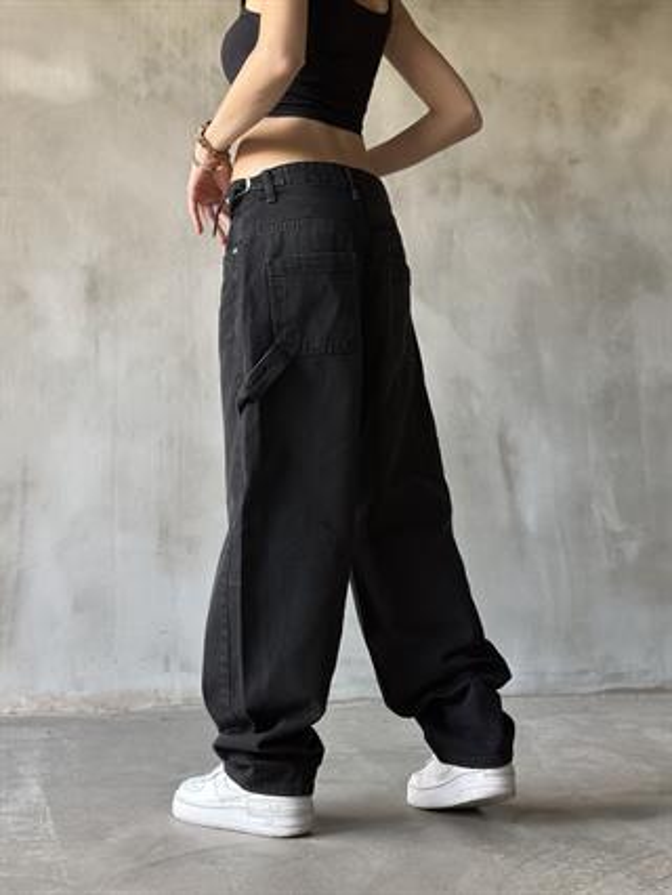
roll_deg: -0.5
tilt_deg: +3.7
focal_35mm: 48
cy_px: 448
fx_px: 1241
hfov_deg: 30.3
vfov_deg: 39.6
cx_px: 336
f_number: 1.78
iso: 320
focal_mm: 6.86
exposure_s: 1/60
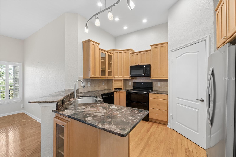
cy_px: 78
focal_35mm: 15
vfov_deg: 77.3
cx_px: 118
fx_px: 98
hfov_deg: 100.4
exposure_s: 1/3.33
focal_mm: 10
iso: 160
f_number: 8
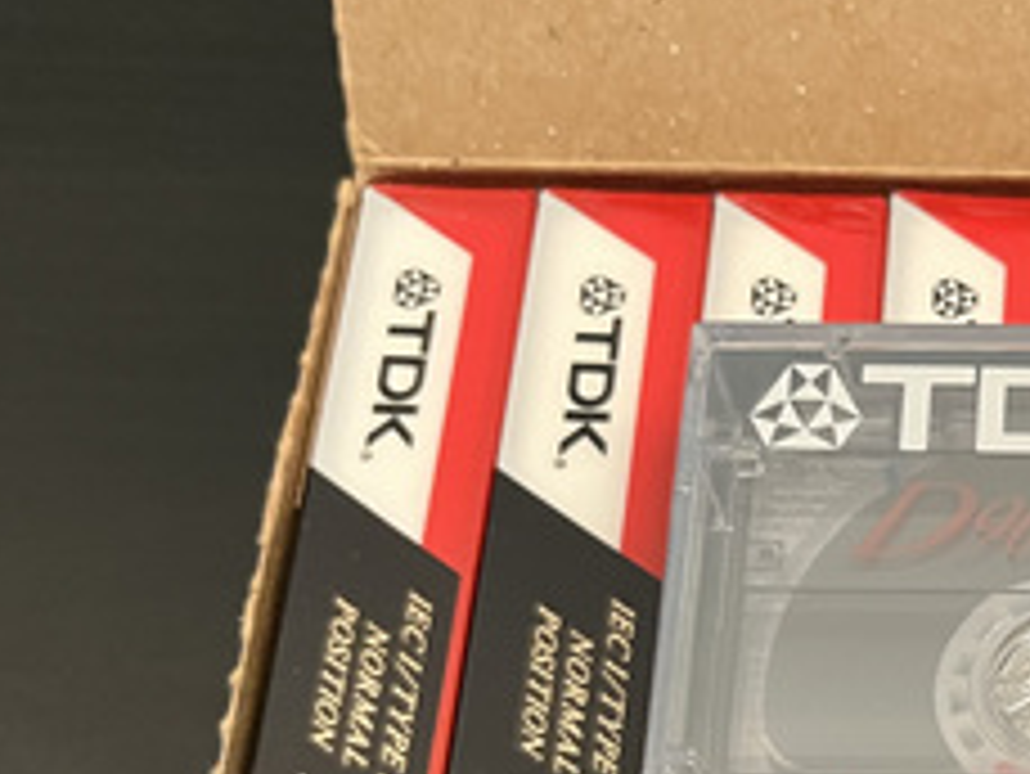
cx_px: 1169
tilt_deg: -67.1
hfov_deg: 26.1
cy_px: 729
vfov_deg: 21.1
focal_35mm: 68
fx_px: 2024
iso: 500
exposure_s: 1/33
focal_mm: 5.1
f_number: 1.6
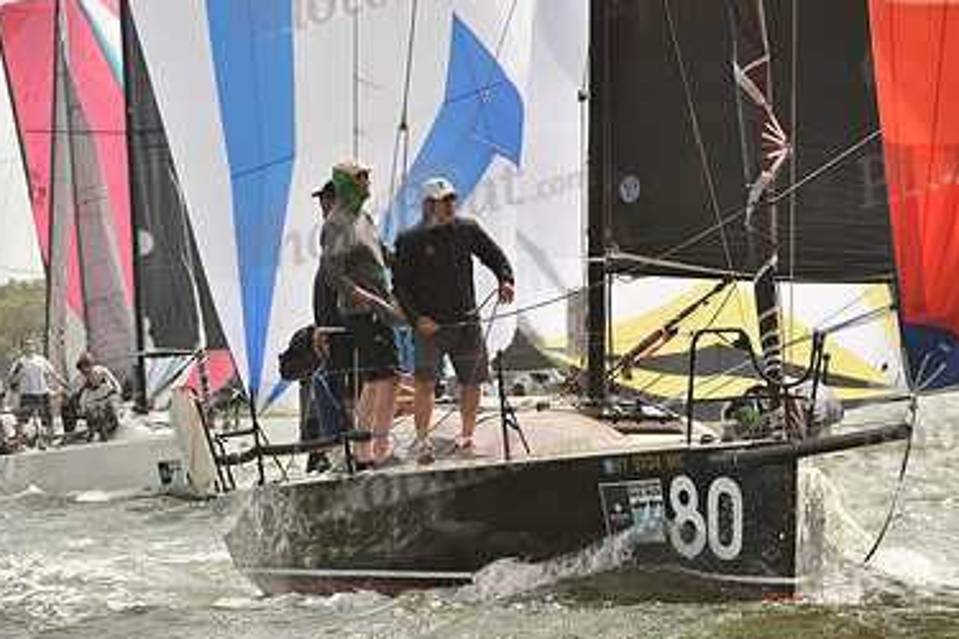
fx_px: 8231
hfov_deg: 6.7
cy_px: 311
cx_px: 726
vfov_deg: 4.4
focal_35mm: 309
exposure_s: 1/1250
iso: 320
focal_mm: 200
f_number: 7.1
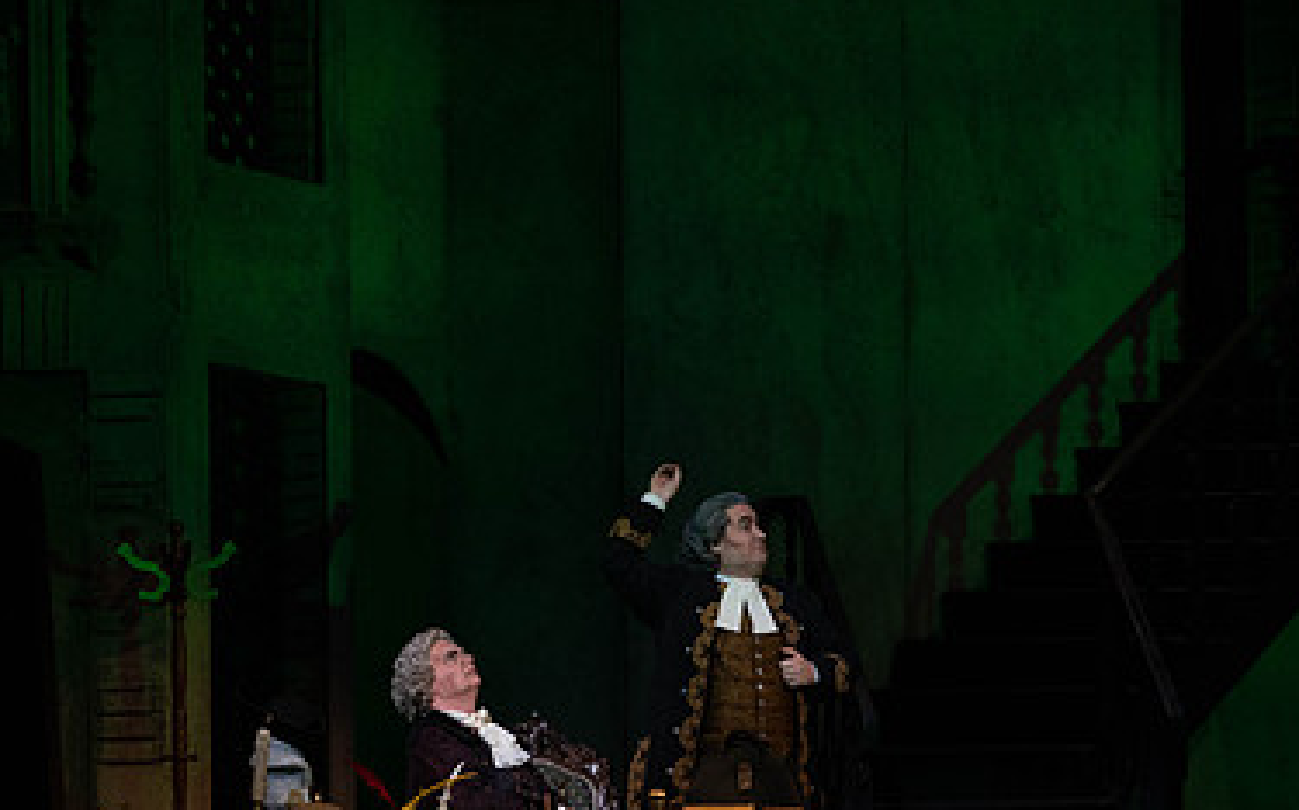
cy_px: 486
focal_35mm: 183
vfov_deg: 7.2
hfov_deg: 11.5
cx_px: 714
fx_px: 6476
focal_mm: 116
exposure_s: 1/250
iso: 3200
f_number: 9
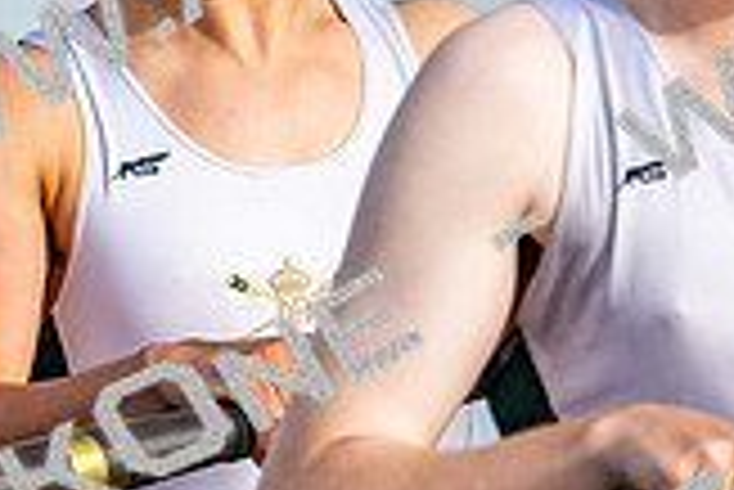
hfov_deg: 1.4
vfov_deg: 1.0
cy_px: 254
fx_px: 29079
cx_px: 288
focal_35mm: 1425
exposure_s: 1/2500
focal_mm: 400
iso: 360
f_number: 4.5
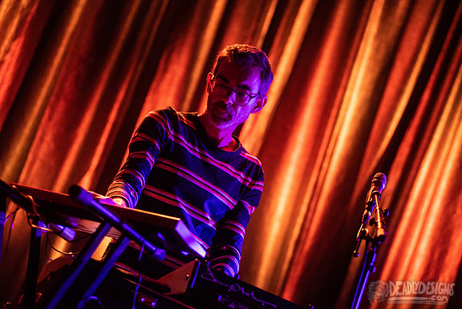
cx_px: 231
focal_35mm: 119
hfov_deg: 17.3
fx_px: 1522
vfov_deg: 11.6
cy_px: 142
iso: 3200
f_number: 3.2
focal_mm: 110
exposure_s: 1/200
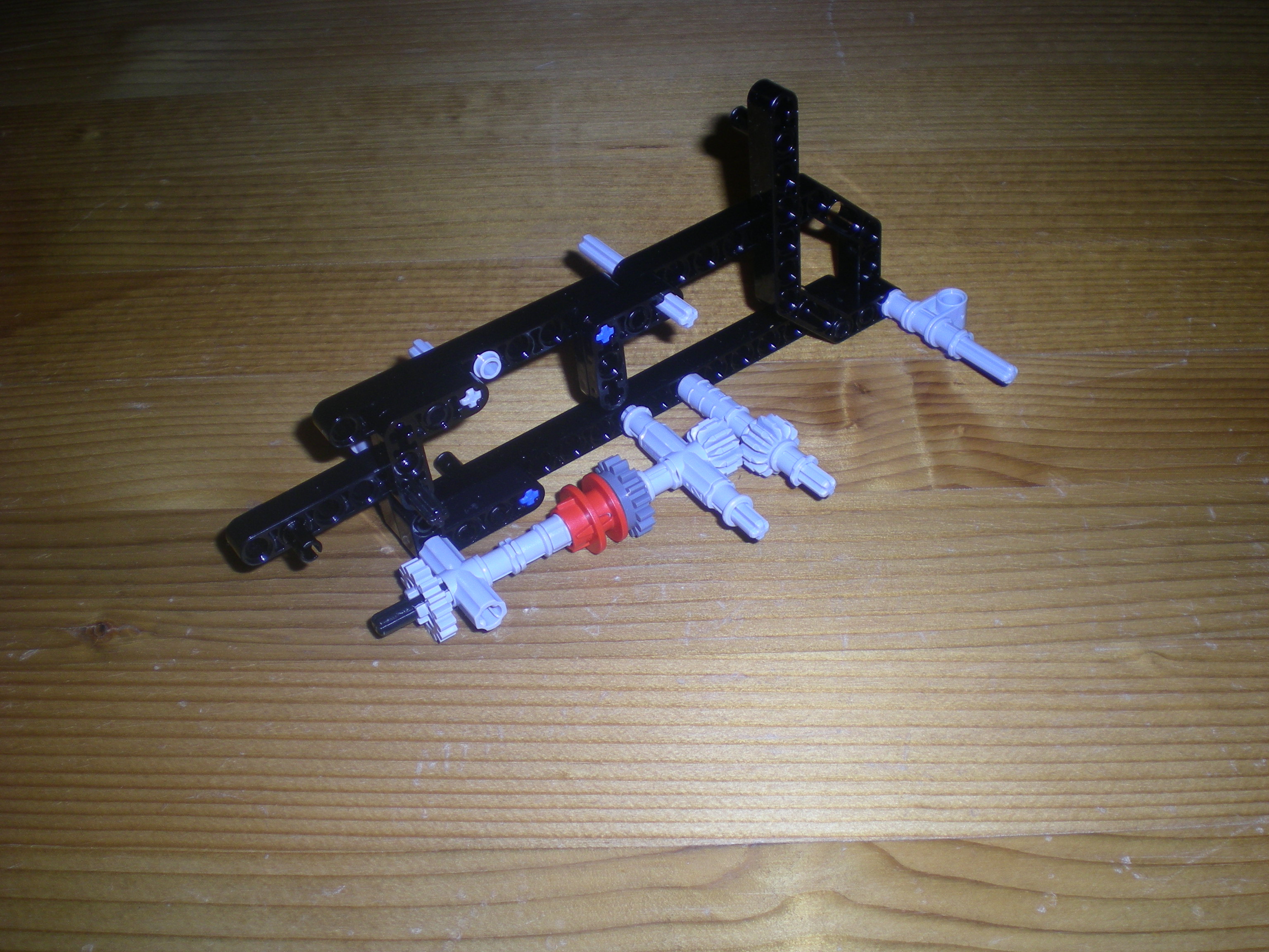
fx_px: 1393
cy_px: 476
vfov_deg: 37.7
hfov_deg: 49.0
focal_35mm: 38
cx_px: 634
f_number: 3.1
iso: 50
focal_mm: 6.3
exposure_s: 1/60
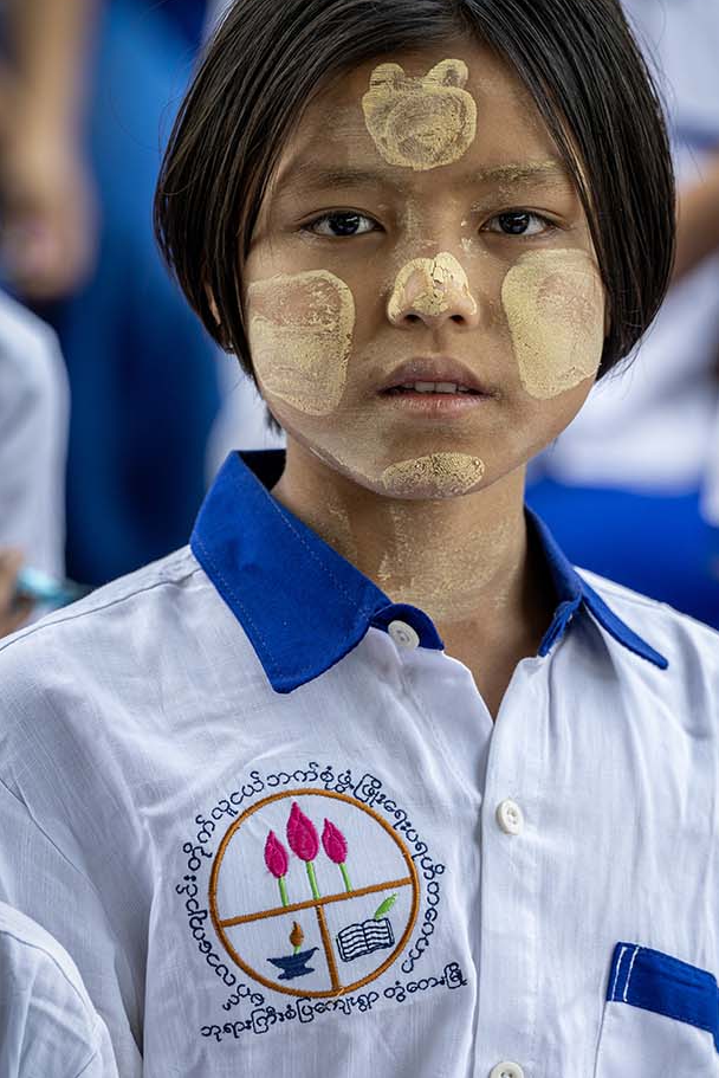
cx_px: 452
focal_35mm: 316
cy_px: 608
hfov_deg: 4.4
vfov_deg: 6.5
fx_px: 9459
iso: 250
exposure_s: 1/400
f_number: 4
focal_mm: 200
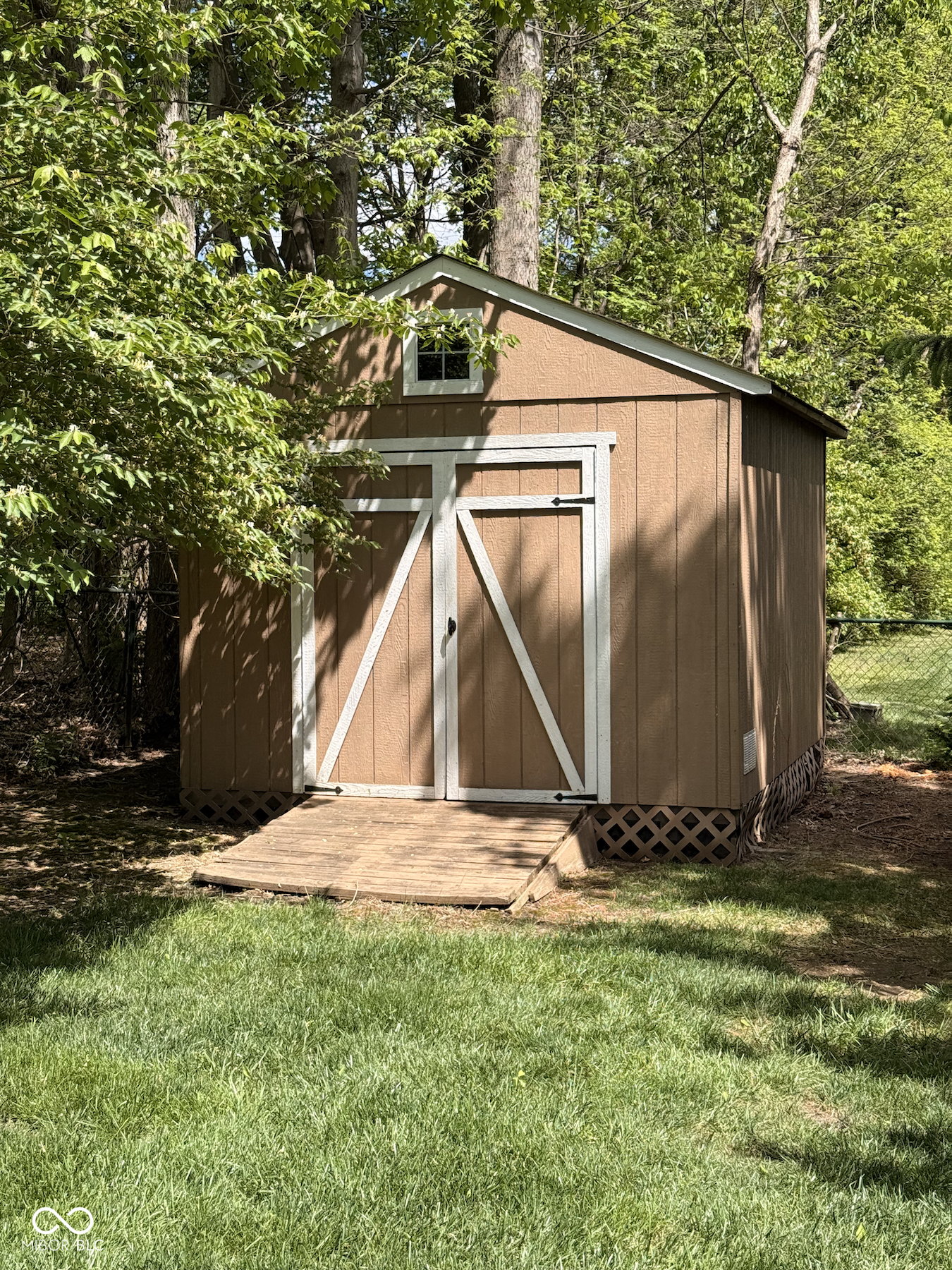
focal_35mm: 48
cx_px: 476
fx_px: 1760
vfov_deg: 39.7
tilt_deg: -1.6
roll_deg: +0.4
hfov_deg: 30.3
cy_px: 635
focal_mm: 6.76
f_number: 1.78
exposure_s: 1/2208
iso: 64
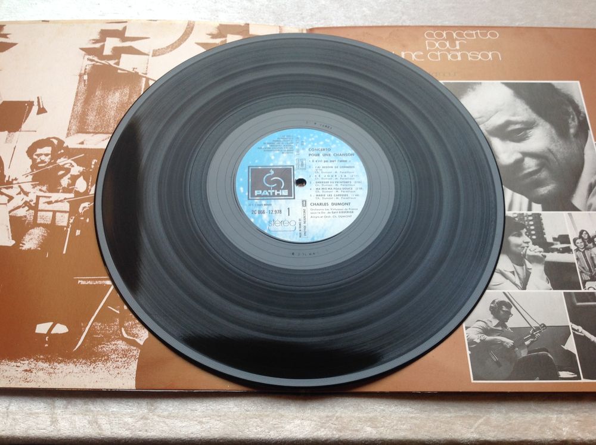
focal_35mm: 35
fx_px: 602
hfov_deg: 52.7
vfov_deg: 40.6
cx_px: 298
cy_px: 222
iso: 50
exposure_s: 1/30
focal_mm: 4.28
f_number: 2.4
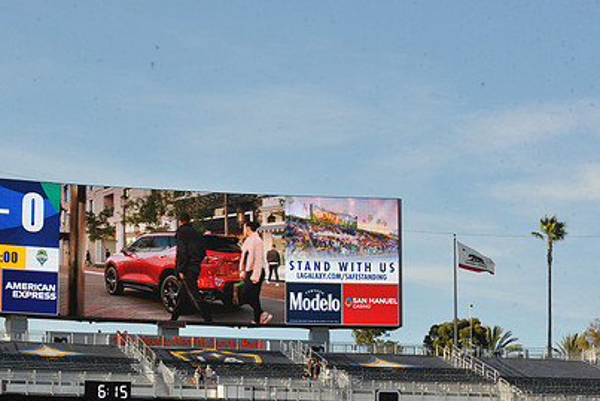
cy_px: 255
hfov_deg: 17.7
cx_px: 189
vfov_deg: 11.9
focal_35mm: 115
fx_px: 1917
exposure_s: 1/1000
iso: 1600
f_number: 16
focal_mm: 80
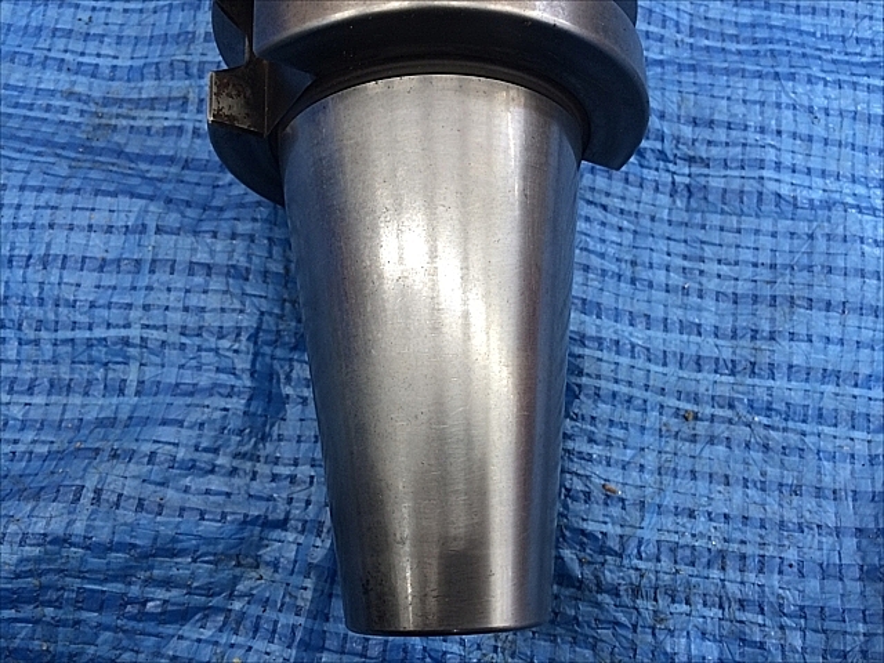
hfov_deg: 61.7
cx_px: 442
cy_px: 332
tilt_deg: -74.8
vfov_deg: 48.2
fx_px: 741
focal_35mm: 29
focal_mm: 4.15
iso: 64
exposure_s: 1/30
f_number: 2.2
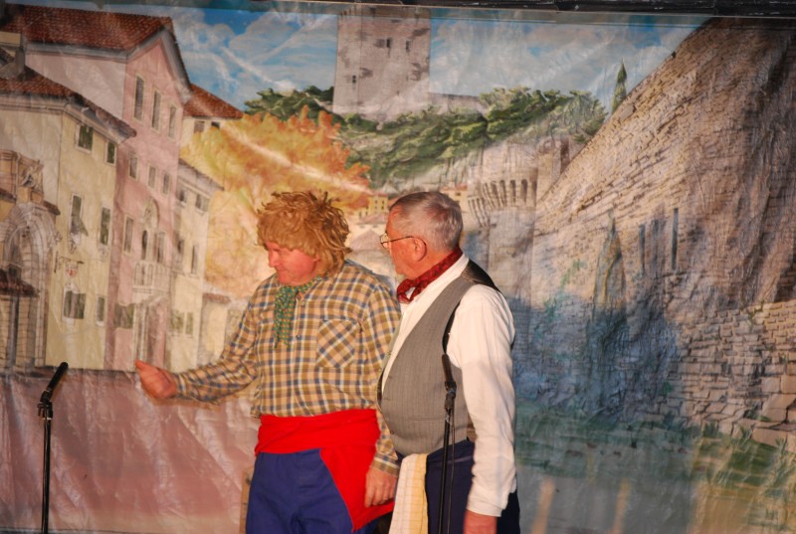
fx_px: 3390
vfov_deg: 9.0
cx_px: 398
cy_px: 267
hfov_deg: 13.4
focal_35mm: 153
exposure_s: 1/60
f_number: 4.8
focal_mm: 102
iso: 640
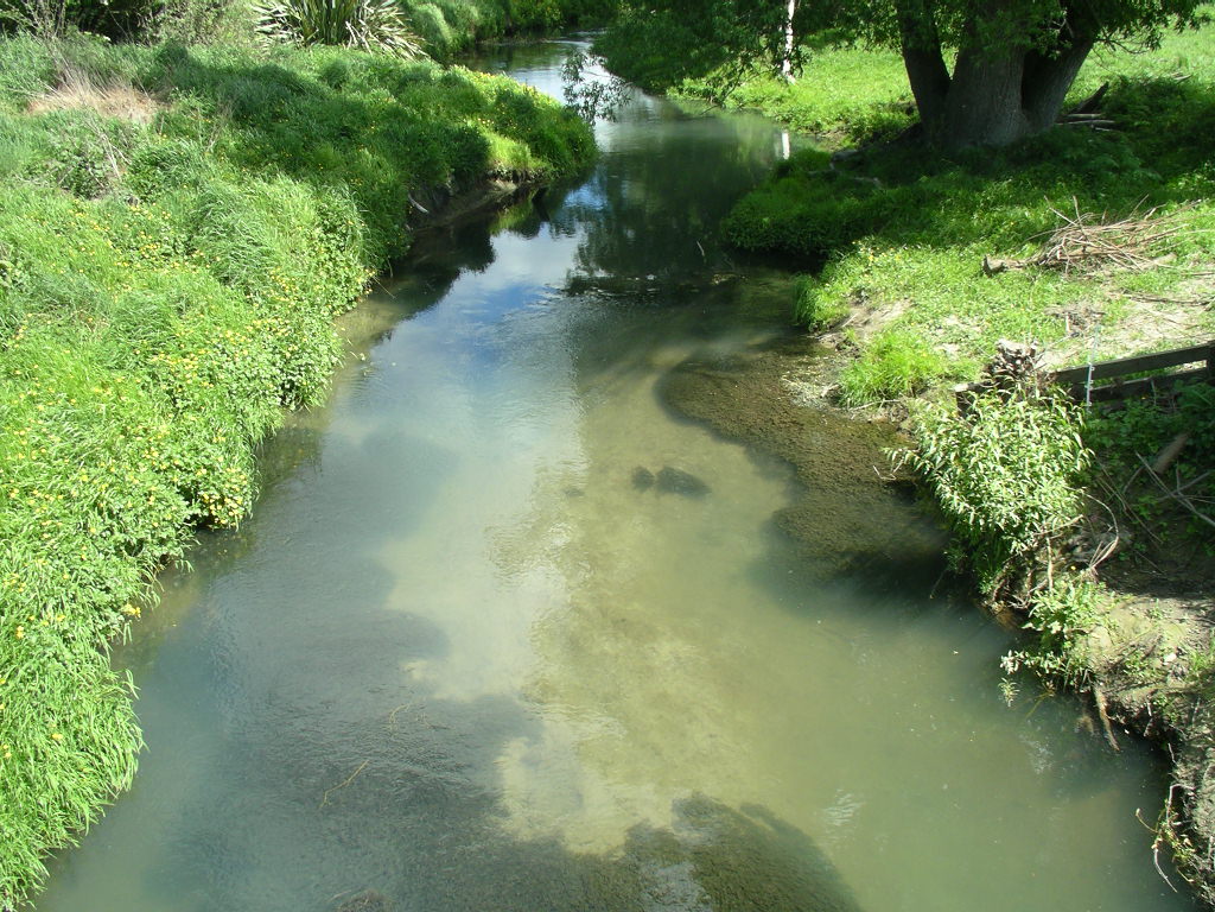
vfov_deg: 38.7
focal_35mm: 37
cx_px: 608
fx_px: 1299
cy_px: 456
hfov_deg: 50.1
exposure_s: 1/60
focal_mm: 5.7
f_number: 6.9
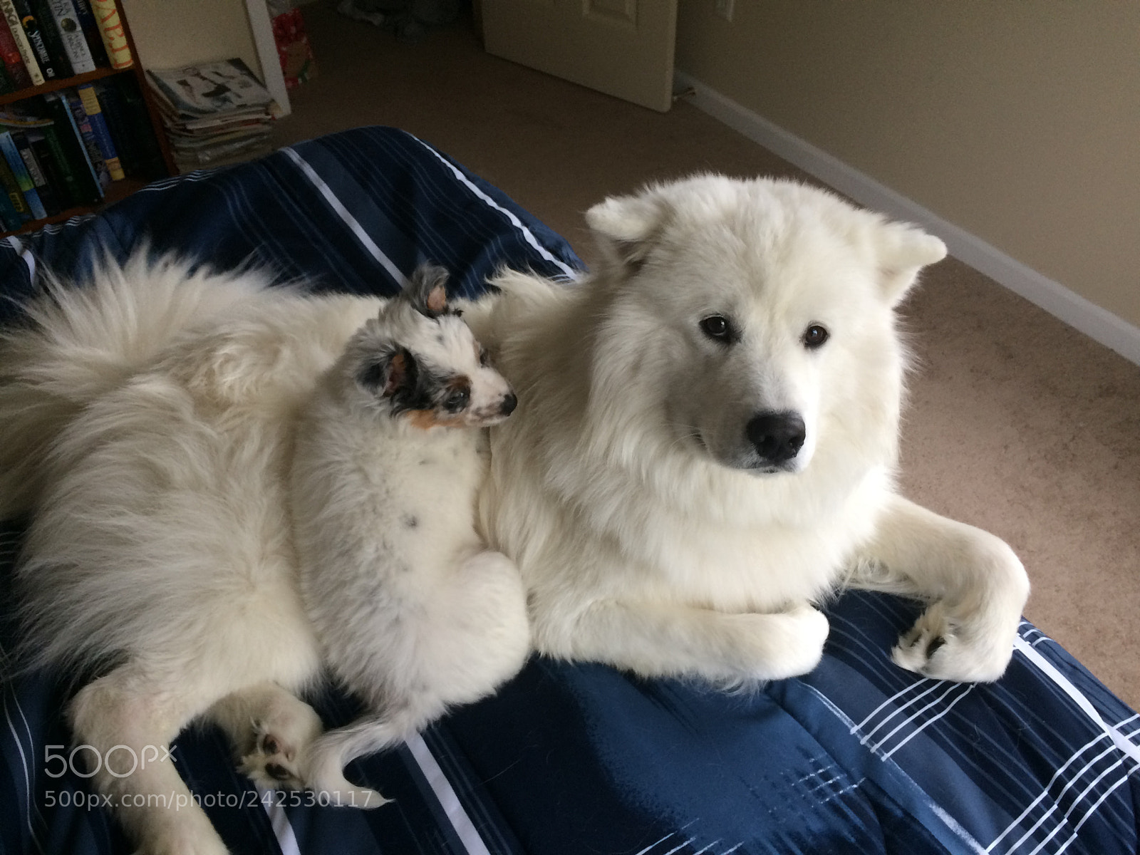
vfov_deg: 48.2
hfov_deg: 61.7
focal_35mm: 29
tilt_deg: -44.8
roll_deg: -0.8
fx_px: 955
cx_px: 570
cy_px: 428
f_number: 2.2
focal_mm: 4.15
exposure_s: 1/30
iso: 100
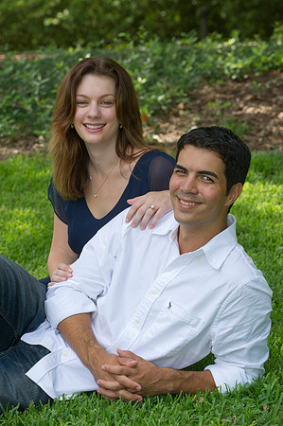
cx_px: 142
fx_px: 1536
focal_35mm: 130
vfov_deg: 15.8
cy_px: 213
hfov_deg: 10.5
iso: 320
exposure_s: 1/100
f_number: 7.1
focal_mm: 130
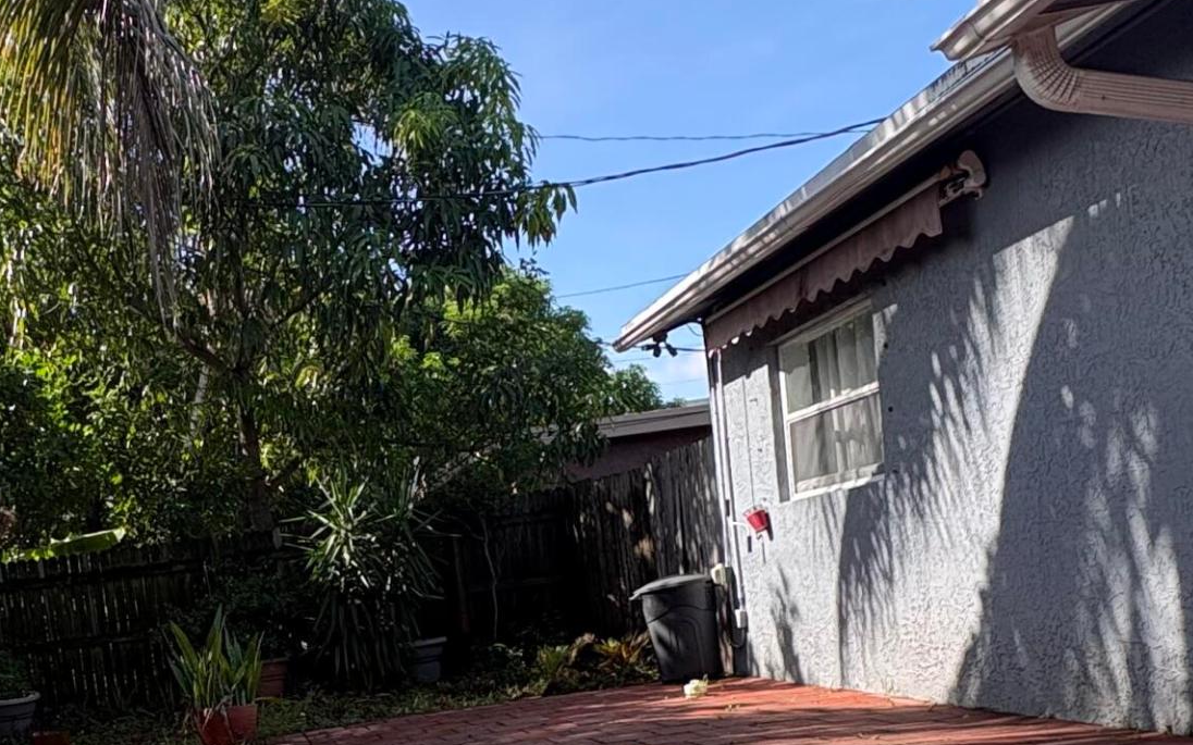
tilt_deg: -5.4
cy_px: 749
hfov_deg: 47.2
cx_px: 209
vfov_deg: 30.4
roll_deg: +8.3
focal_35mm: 39
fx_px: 1268
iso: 64
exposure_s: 1/414
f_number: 2.2
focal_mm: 2.22
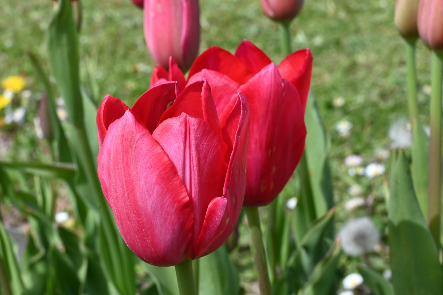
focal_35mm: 55
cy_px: 148
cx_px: 222
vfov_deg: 24.6
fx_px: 676
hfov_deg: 36.3
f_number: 16
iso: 125
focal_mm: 55
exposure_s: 1/60
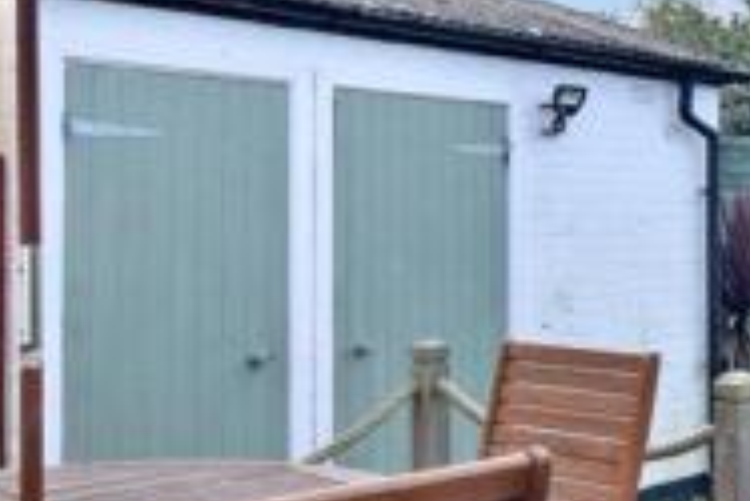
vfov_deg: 23.5
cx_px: 766
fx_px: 1204
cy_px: 210
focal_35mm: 58
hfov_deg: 31.7
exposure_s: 1/200
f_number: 9
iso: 500
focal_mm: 11
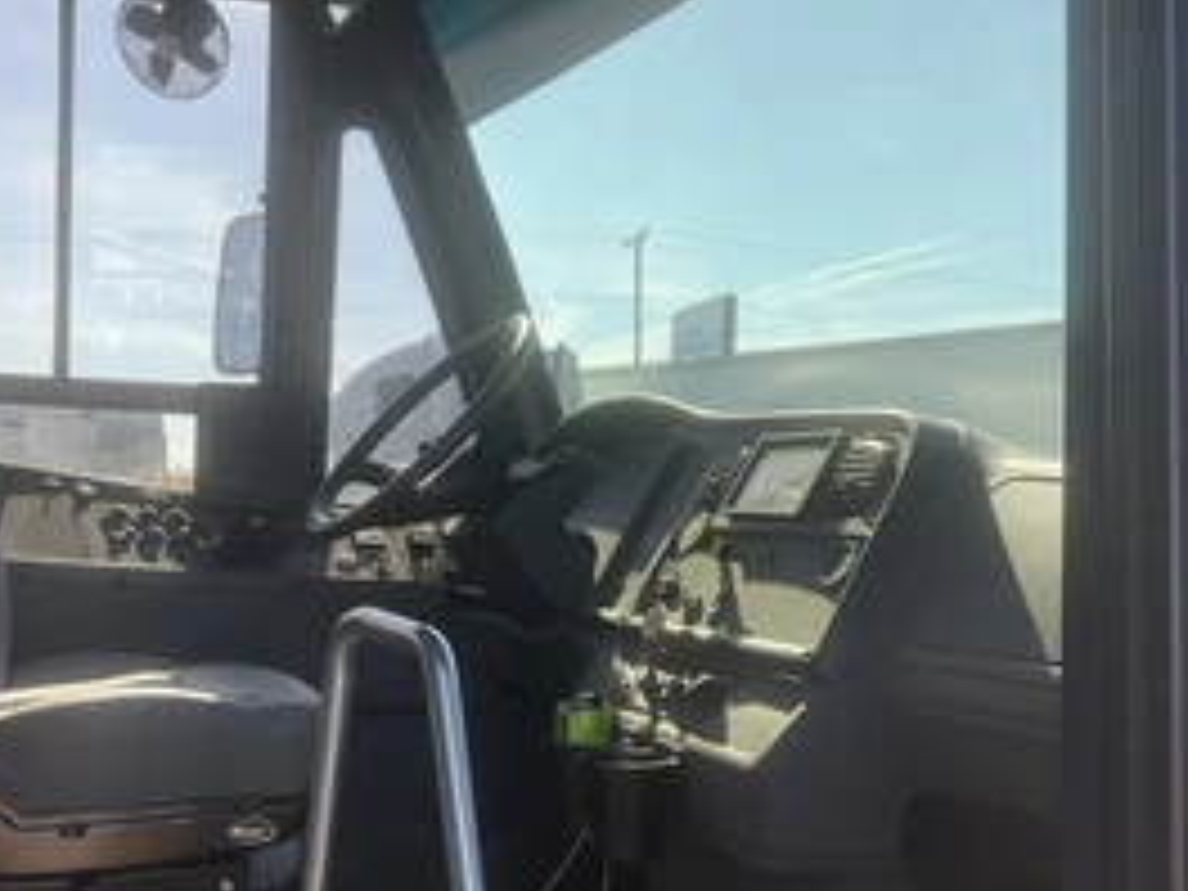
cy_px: 562
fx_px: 1510
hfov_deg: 42.5
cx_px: 414
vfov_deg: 32.7
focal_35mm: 44
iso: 25
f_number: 1.8
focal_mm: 3
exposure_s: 1/303
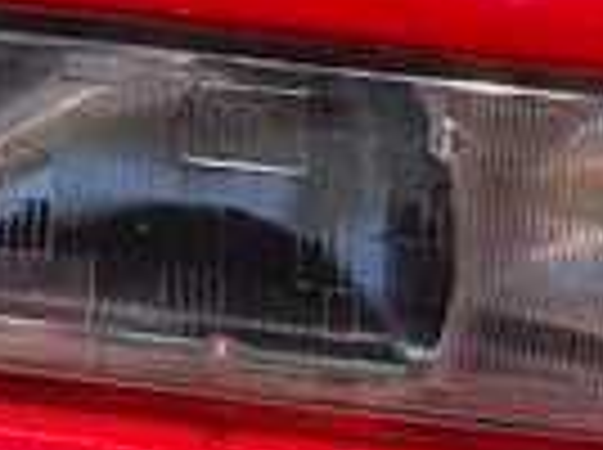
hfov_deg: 10.5
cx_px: -171
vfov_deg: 7.8
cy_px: -387
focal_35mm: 184
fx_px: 3199
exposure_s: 1/3021
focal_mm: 6.76
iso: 80
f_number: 1.78
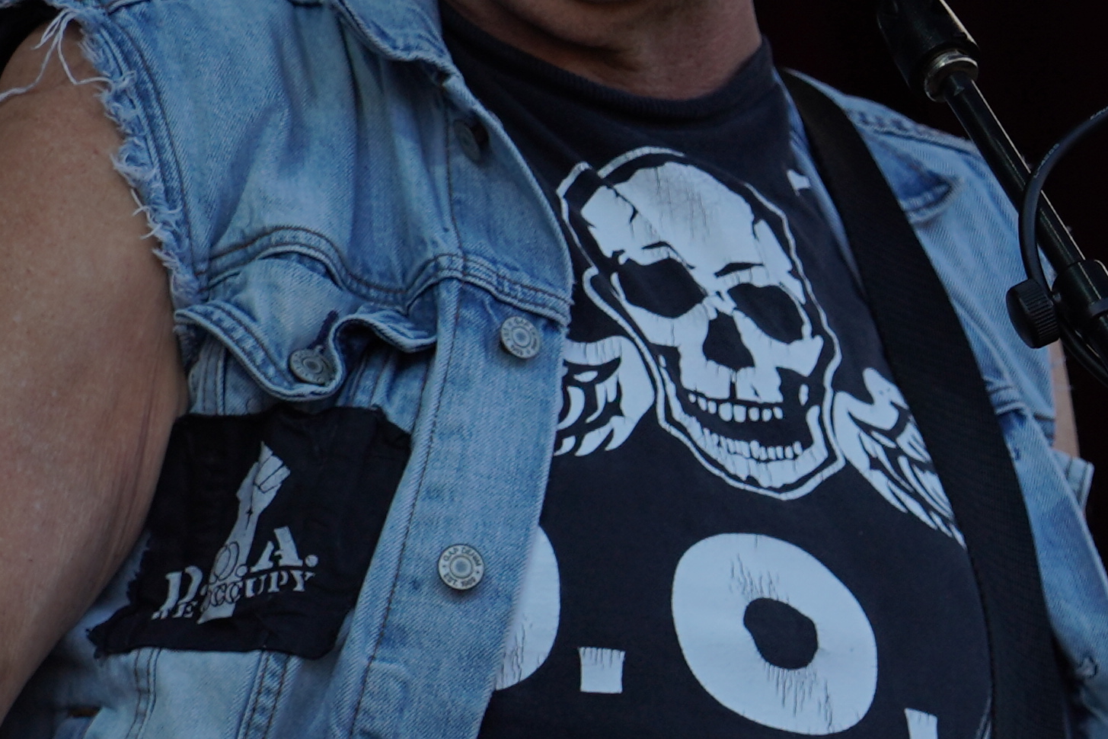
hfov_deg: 4.8
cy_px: 372
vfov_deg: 3.2
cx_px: 780
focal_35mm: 433
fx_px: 13326
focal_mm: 105
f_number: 5
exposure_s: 1/320
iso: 100
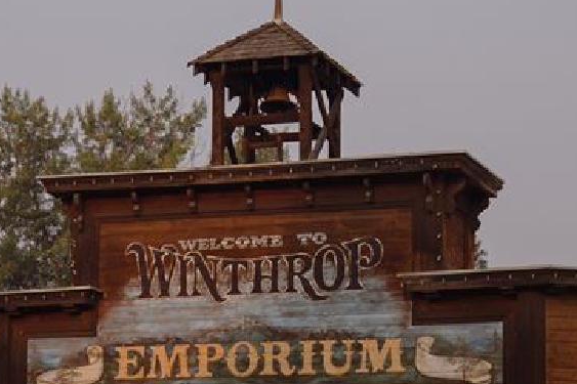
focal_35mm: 135
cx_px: 178
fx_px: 2163
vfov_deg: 10.1
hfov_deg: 15.2
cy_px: 278
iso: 200
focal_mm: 38
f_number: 5.6
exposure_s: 1/400
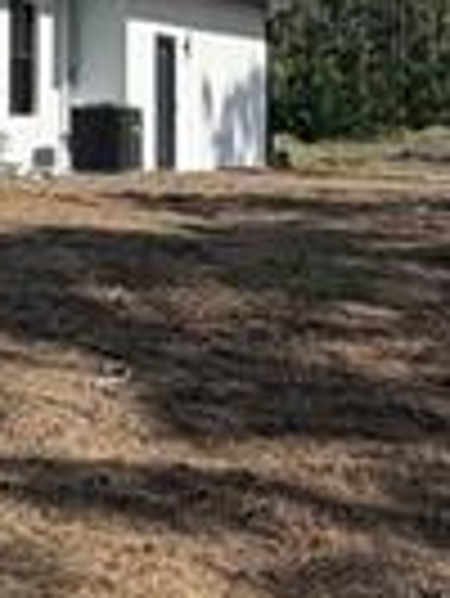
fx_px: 1402
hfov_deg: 15.2
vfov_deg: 23.5
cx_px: -410
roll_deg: -0.8
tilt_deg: +2.0
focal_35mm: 81
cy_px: 58
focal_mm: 2.22
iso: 20
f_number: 2.2
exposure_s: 1/942
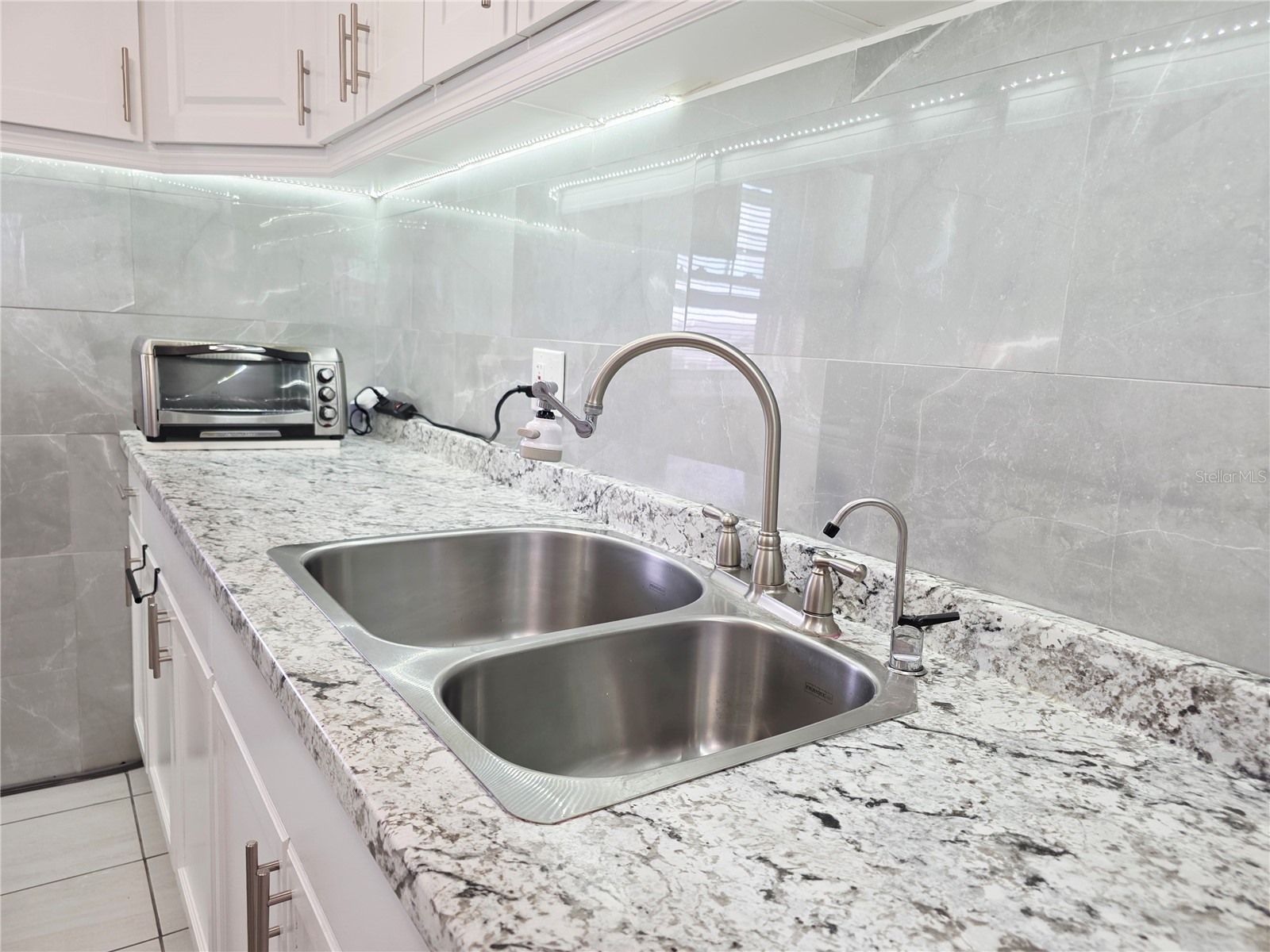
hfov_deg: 73.9
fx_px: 844
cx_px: 635
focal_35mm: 23
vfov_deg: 58.9
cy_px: 476
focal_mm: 6.3
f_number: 1.7
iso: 100
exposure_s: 1/120
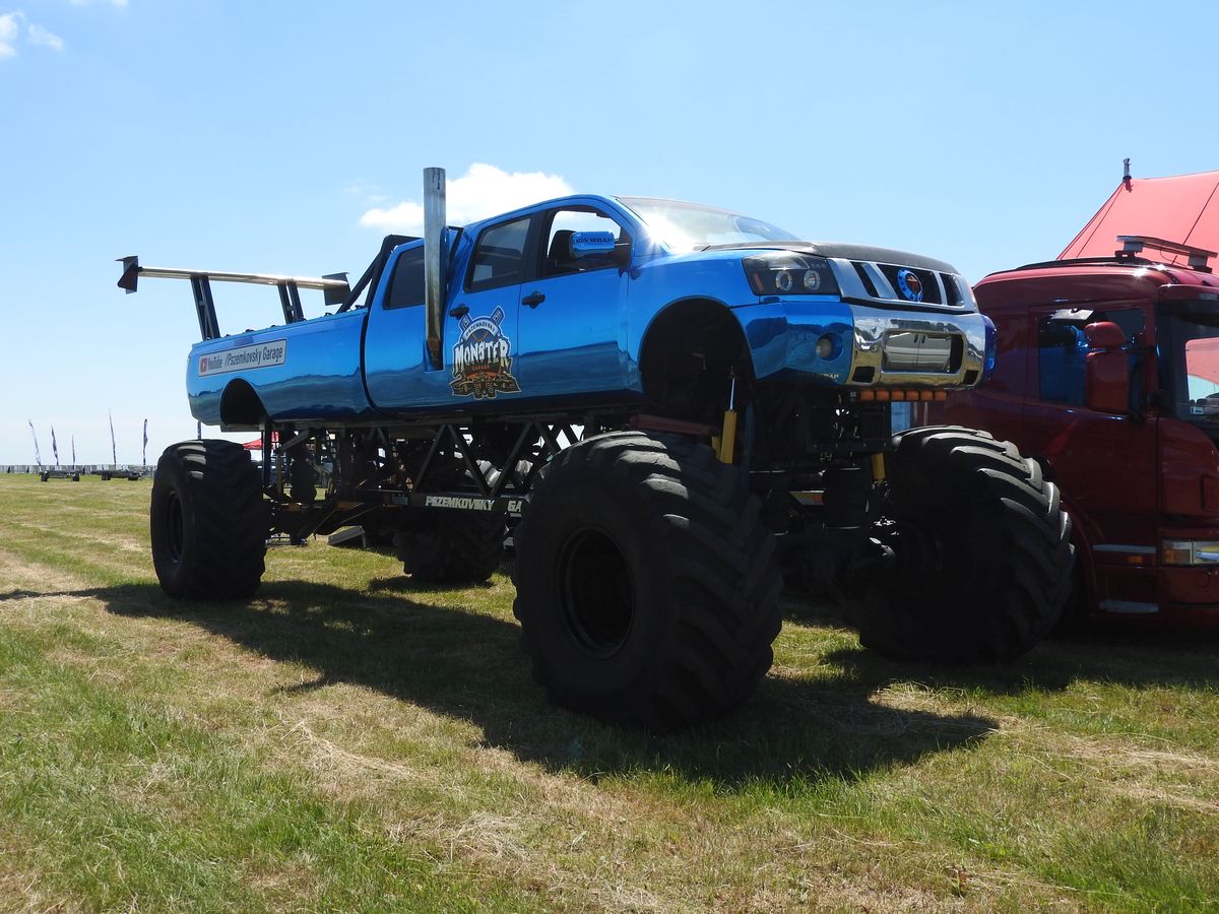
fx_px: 1162
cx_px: 610
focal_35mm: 33
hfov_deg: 55.4
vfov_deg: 42.9
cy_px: 457
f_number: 3.6
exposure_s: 1/1000
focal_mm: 5.9
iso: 100
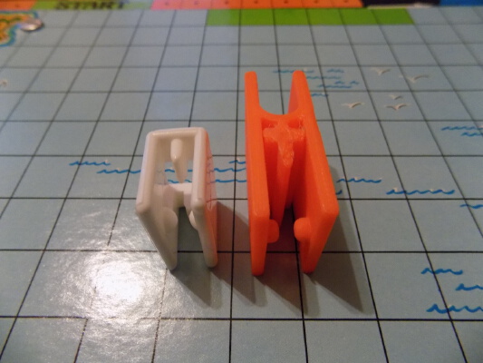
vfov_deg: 58.9
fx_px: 321
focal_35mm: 23
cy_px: 182
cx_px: 242
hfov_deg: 73.9
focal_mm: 4
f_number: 3.1
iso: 400
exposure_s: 1/13
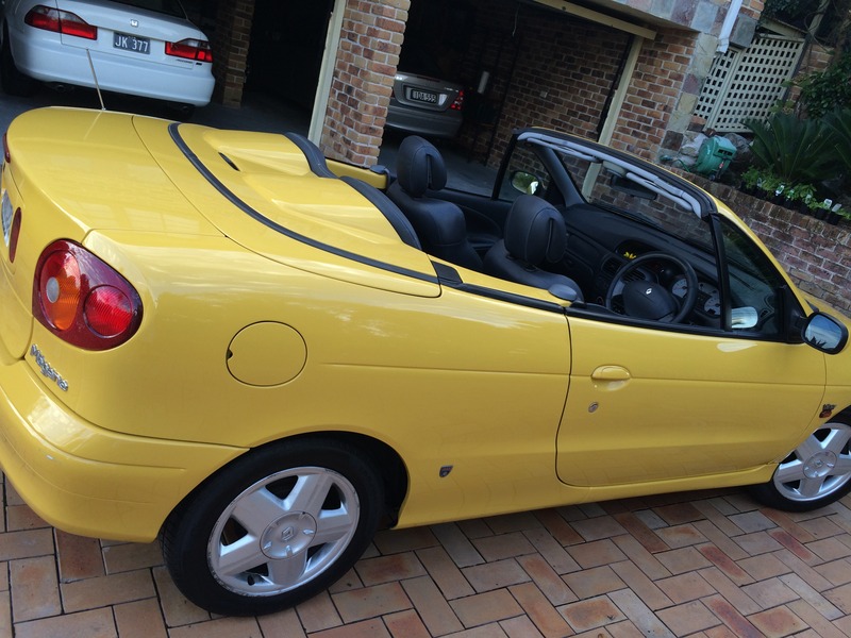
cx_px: 426
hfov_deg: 61.7
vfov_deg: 48.2
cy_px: 319
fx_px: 713
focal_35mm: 29
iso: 40
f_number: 2.2
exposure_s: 1/100
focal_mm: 4.15
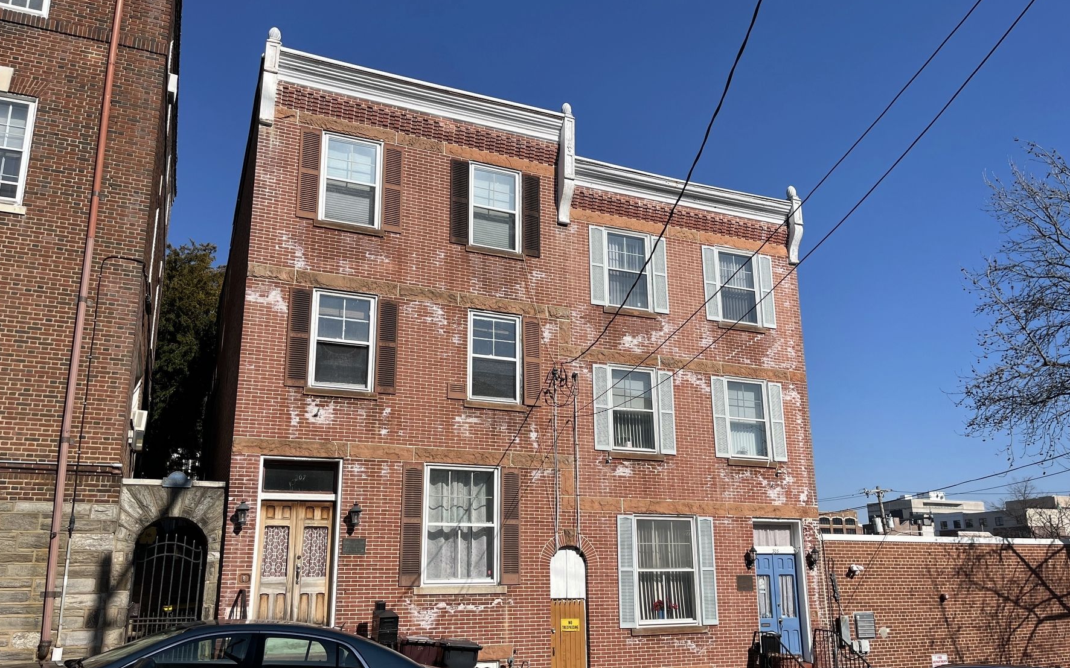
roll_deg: -0.5
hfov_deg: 66.5
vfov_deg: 44.4
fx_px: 816
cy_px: 373
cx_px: 528
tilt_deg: +15.2
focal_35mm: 28
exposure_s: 1/5556
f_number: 1.6
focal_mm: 5.1
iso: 50
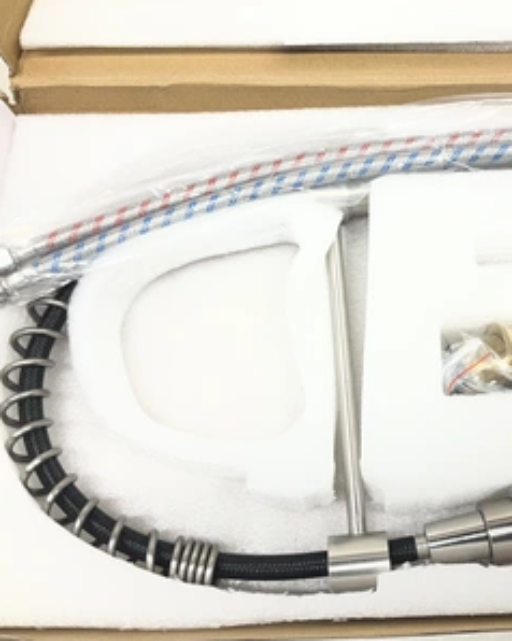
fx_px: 721
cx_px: 357
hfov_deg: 38.5
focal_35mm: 38
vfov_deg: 48.0
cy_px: 320
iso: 25
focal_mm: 3
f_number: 1.8
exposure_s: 1/120
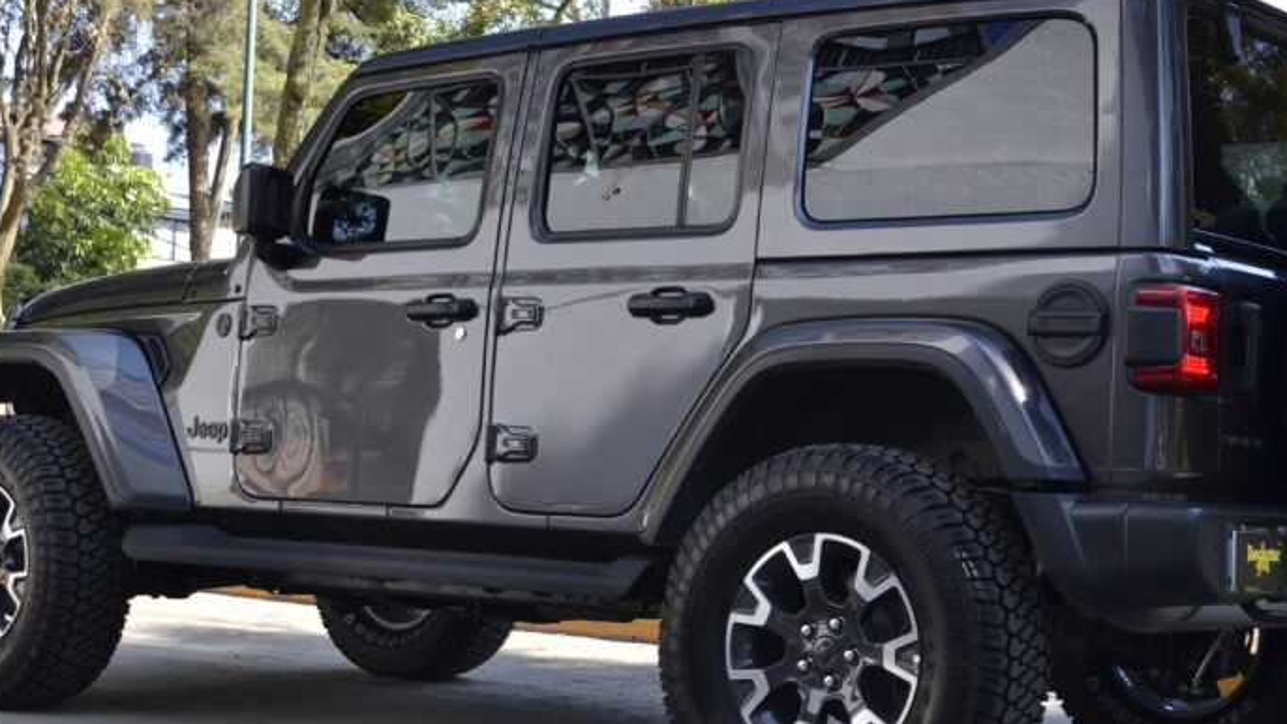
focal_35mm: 61
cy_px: 361
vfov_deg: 19.7
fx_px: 2082
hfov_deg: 34.2
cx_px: 767
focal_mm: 26
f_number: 5.6
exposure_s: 1/125
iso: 125
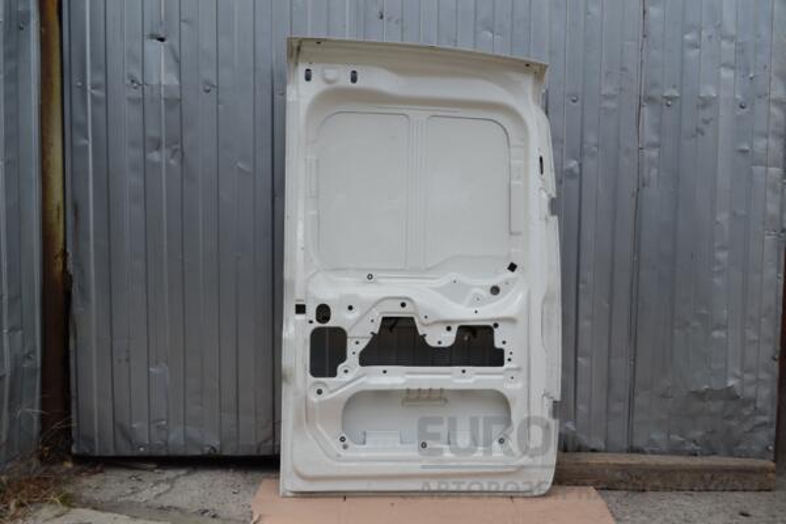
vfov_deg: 40.0
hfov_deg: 57.2
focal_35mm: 33
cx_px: 393
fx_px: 720
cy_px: 262
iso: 100
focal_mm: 22
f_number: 6.3
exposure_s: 1/160
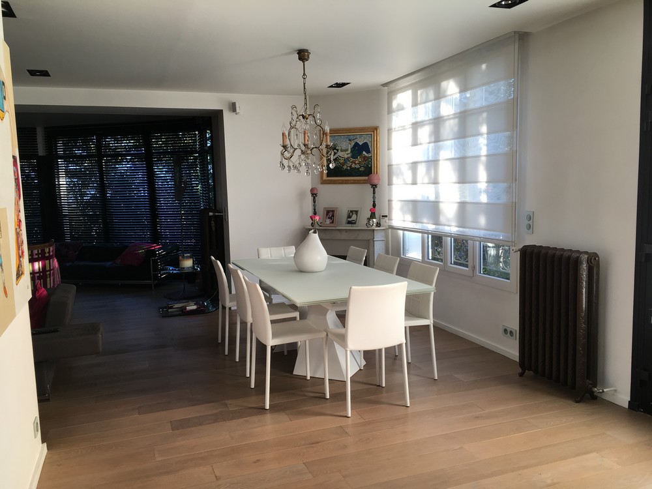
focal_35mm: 29
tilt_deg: -7.1
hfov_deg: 61.7
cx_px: 326
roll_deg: +1.1
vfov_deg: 48.2
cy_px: 244
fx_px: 546
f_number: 2.2
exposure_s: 1/50
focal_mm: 4.15
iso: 32
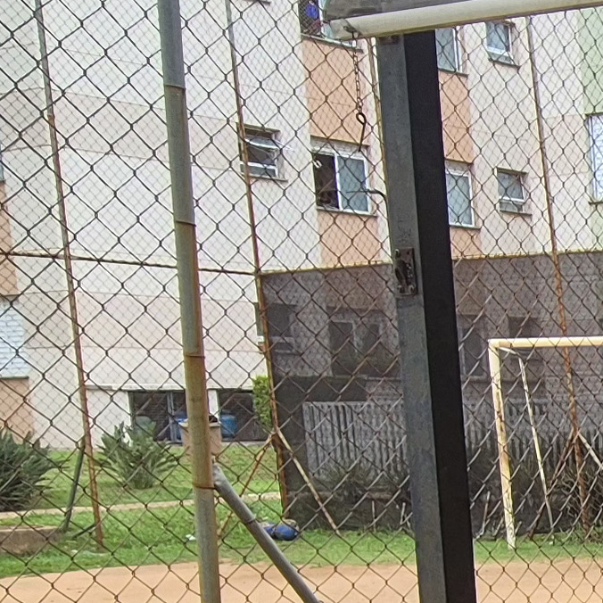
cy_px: 619
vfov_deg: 24.1
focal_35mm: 68
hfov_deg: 18.3
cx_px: 1164
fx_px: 1340
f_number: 2.2
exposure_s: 1/376
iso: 50
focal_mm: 2.2
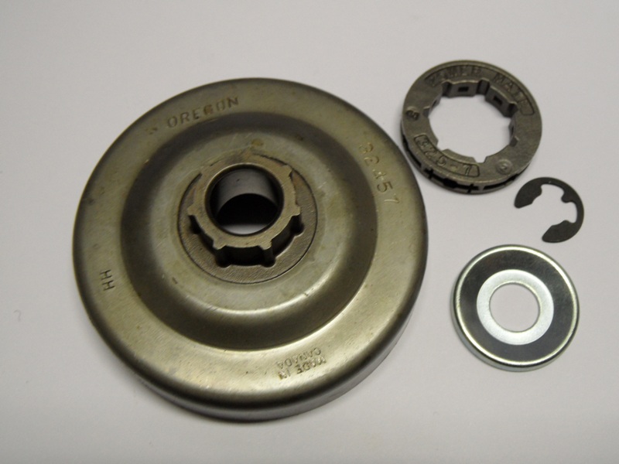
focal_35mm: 40
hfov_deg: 46.8
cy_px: 232
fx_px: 715
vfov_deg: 36.0
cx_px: 310
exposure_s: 1/20
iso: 200
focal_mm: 6.5
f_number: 3.6
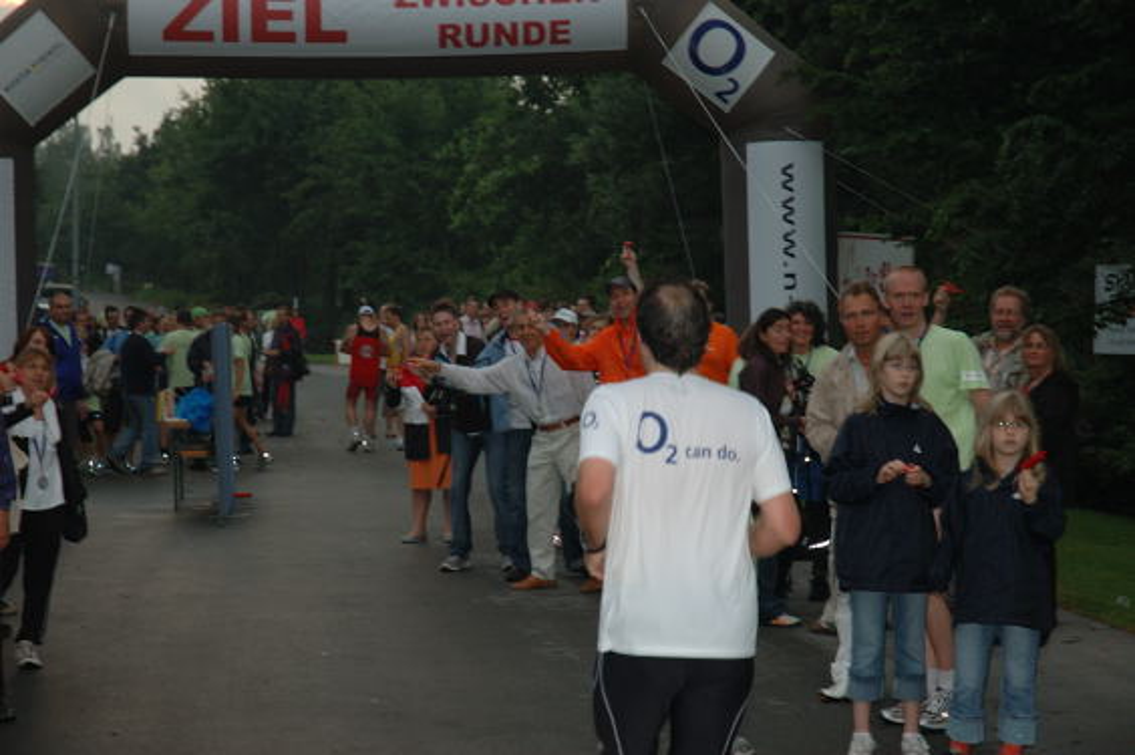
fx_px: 2929
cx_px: 568
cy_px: 378
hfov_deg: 21.9
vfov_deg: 14.7
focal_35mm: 93
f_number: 4.5
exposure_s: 1/60
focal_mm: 62
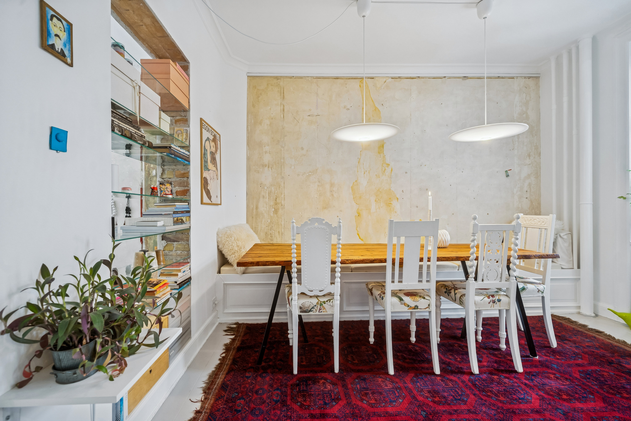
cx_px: 316
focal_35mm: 15
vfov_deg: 77.3
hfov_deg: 100.4
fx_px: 263
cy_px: 210
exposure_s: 1/30
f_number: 5.6
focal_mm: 15
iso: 200
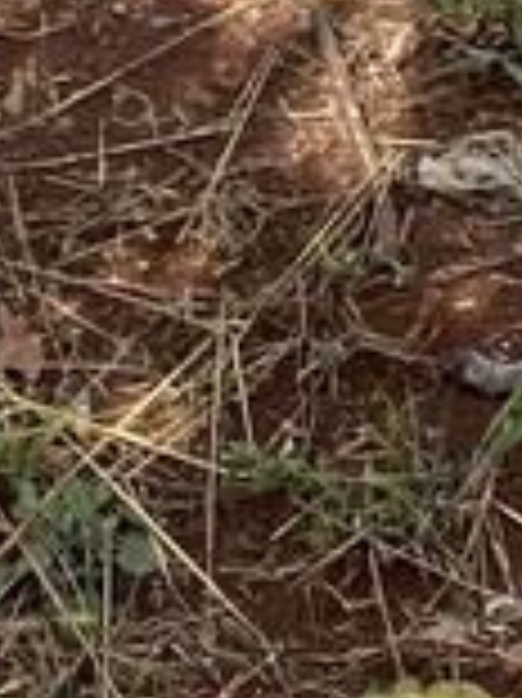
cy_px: -730
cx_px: -45
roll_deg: +6.1
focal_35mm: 181
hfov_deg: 8.1
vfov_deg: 10.1
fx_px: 3644
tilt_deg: -23.5
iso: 32
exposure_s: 1/1927
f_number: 1.8
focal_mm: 4.25
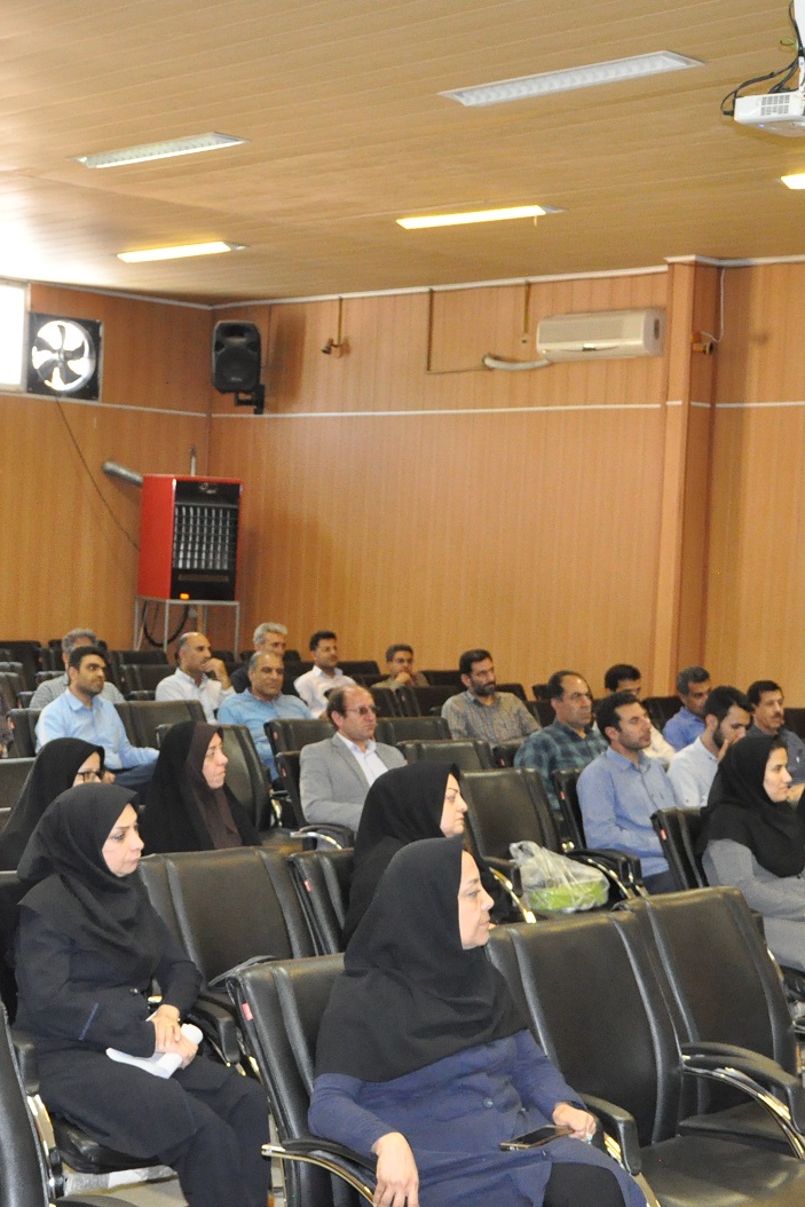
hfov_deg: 21.2
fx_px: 2146
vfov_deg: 31.4
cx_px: 413
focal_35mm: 64
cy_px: 610
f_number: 5.6
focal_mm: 28
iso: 3200
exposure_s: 1/60
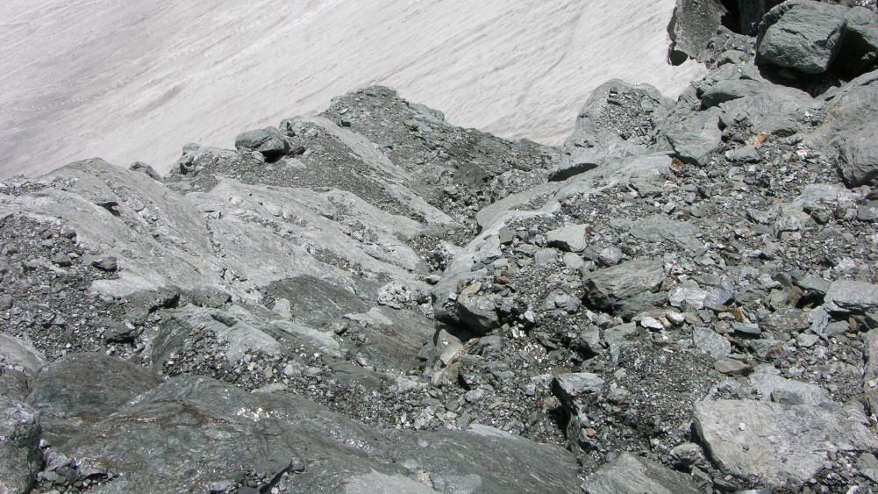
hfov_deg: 51.6
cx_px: 442
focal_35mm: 39
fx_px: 908
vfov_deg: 30.4
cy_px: 213
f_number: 7.1
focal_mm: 8.9
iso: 50
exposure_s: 1/340
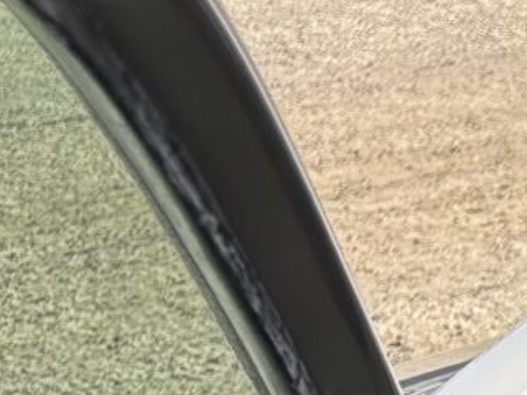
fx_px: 3167
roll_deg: +0.4
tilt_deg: -17.5
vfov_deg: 6.7
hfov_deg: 7.9
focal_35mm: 208
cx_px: 1716
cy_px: 1002
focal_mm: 5.96
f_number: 1.6
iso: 50
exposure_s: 1/707
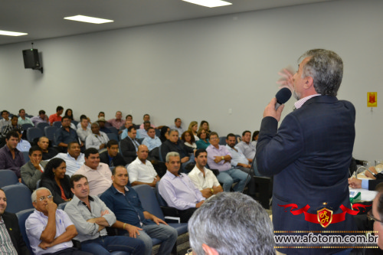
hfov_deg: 43.6
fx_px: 479
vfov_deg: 29.8
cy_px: 128
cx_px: 192
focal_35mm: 45
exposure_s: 1/60
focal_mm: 30
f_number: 4.5
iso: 1400
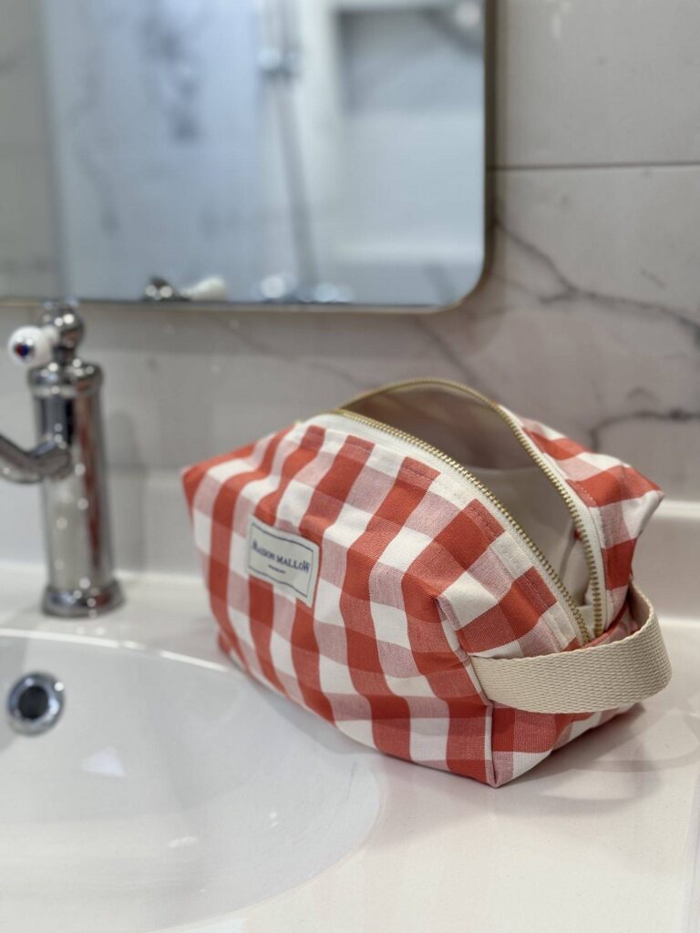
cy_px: 466
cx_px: 350
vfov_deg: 39.7
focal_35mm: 48
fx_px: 1294
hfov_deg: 30.3
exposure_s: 1/100
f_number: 1.78
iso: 125
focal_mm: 6.76
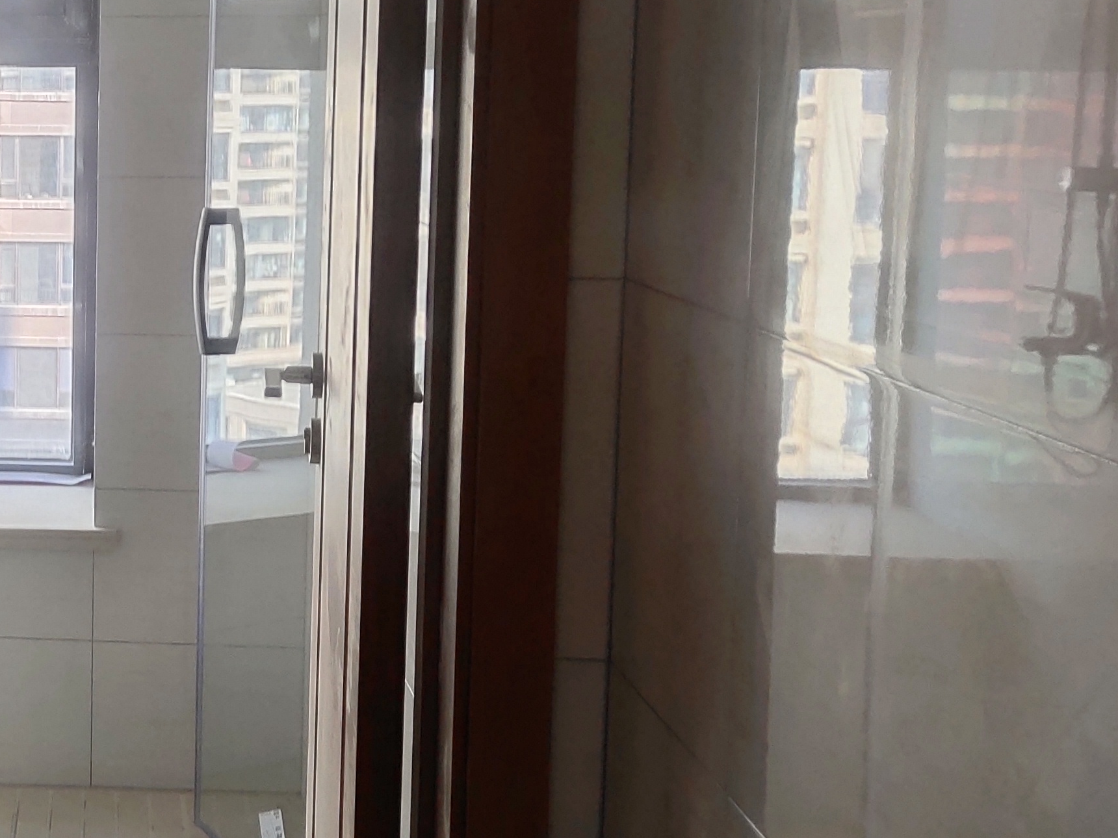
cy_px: 298
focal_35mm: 68
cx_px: -117
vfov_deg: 21.6
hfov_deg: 26.3
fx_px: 2196
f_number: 1.8
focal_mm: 4.27
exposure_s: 1/100
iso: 100
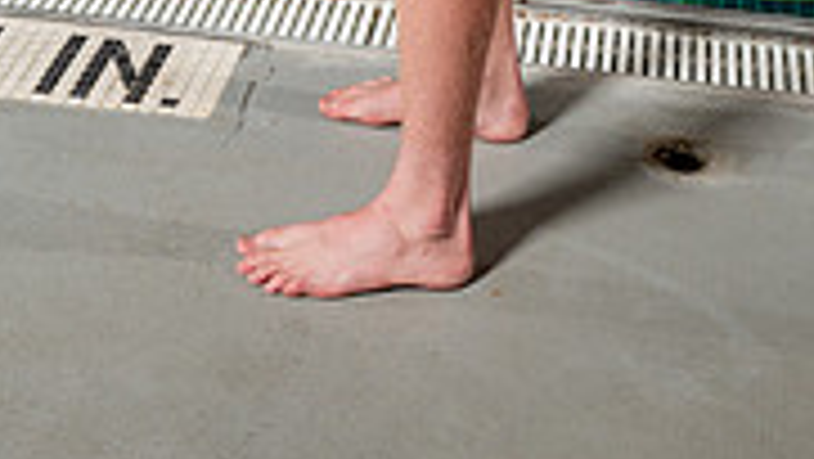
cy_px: -526
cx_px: 382
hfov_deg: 23.4
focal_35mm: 91
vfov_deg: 11.6
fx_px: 1965
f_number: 6.3
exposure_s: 1/250
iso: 400
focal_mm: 35
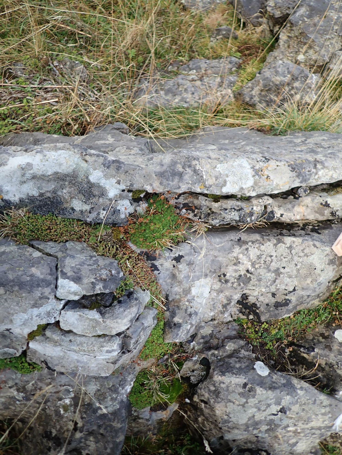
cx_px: 171
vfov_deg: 69.4
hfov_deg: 54.9
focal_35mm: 25
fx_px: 329
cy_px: 228
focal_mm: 4.5
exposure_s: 1/80
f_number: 2
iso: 100
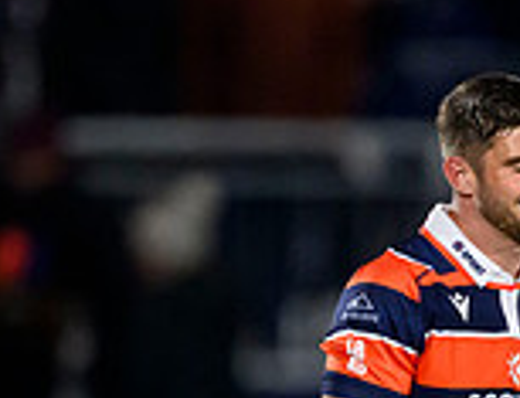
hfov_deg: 0.7
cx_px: 636
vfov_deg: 0.6
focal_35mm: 2685
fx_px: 40620
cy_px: 498
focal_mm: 560
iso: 6400
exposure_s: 1/1250
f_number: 4
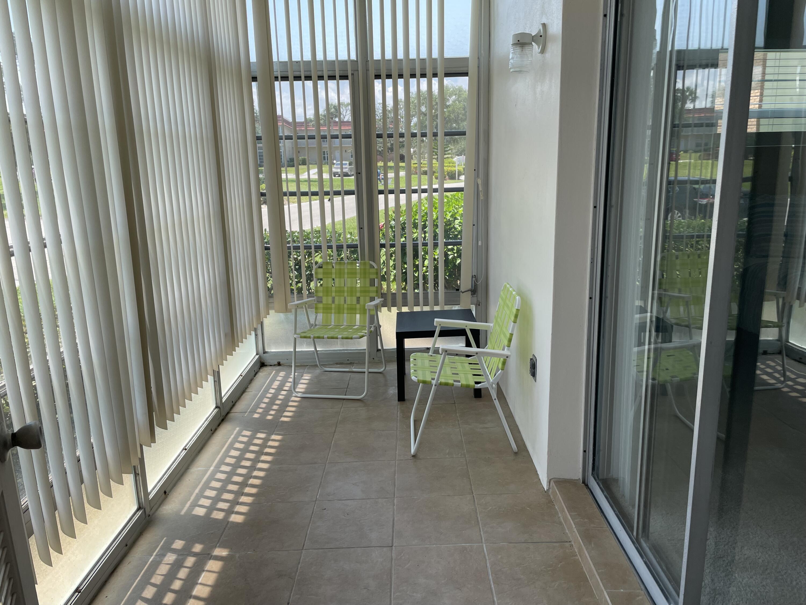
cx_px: 403
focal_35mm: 26
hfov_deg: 67.3
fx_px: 605
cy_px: 302
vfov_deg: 53.1
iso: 32
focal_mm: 4.2
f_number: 1.6
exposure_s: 1/686
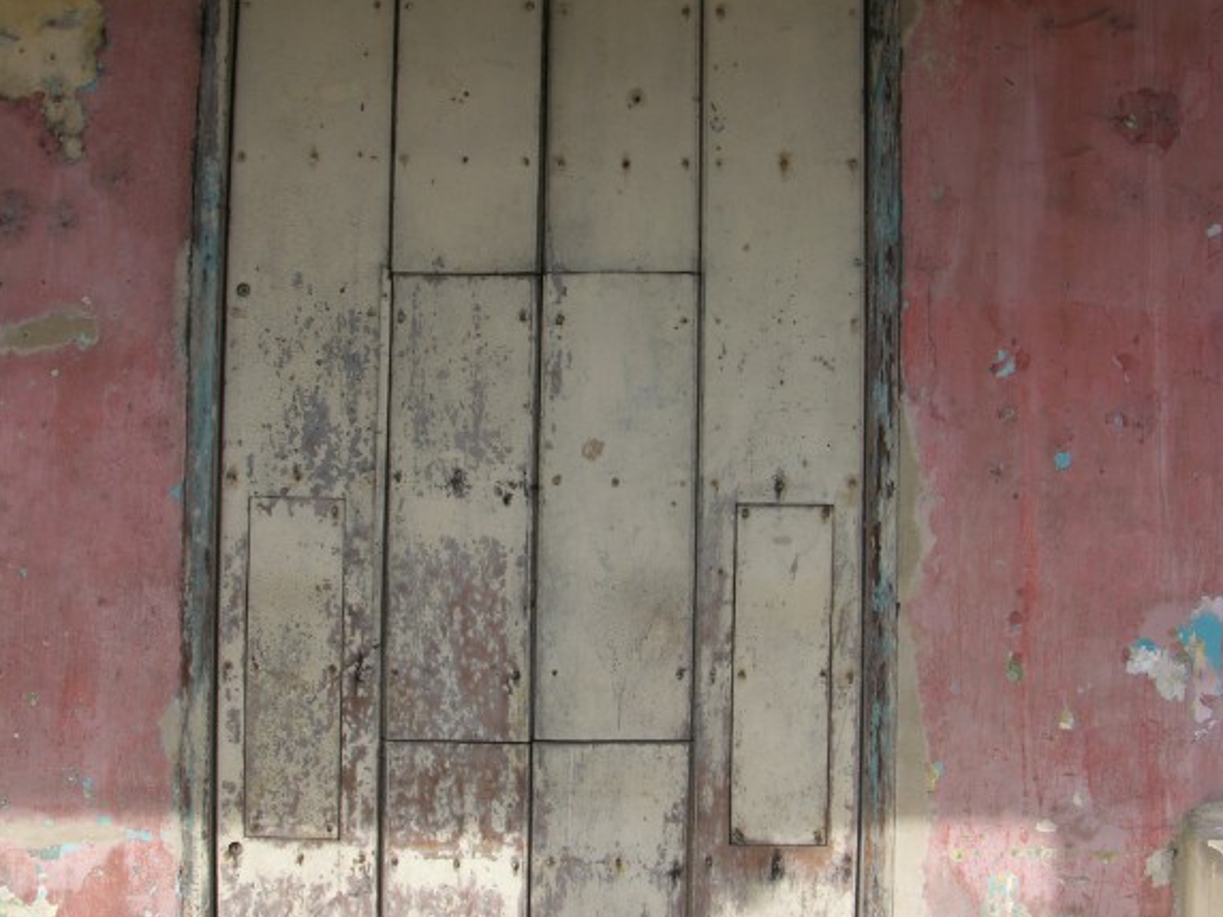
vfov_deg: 30.9
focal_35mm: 47
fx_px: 1661
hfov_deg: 40.4
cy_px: 453
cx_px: 609
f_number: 5
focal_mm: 8.9
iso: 50
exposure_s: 1/143
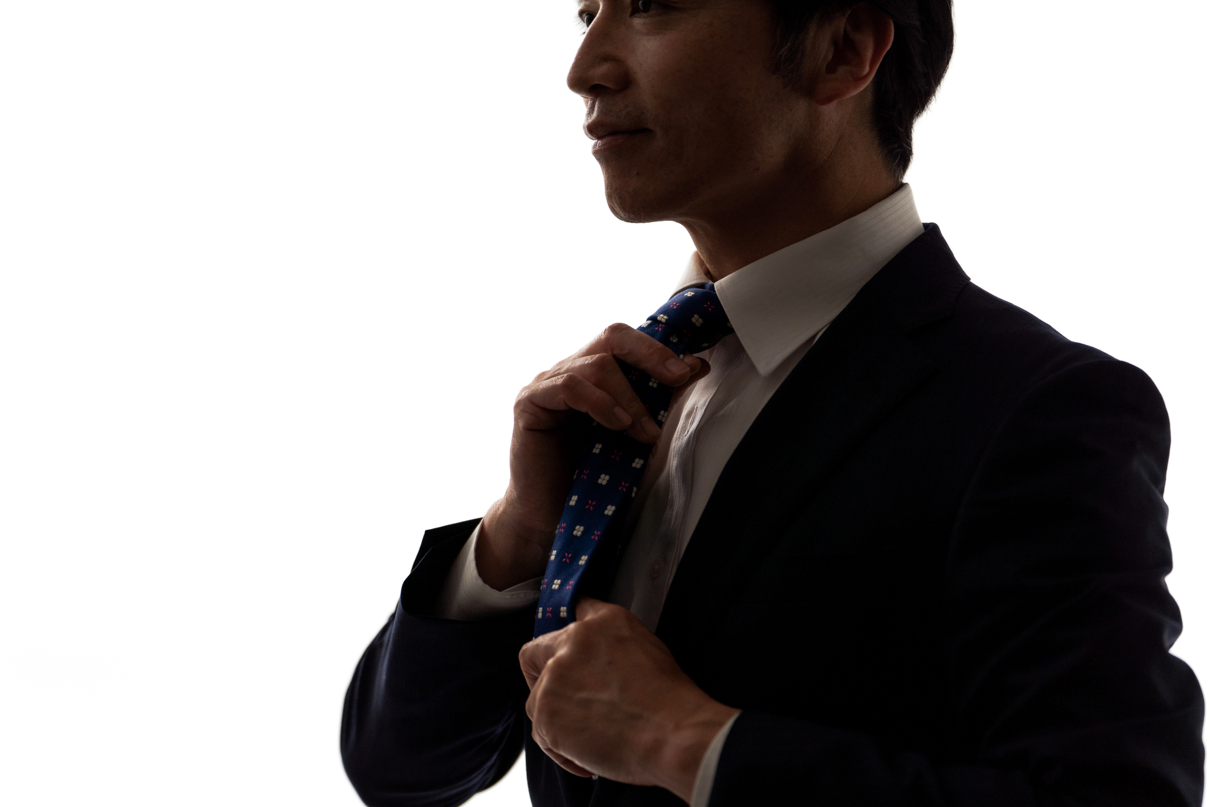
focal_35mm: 99
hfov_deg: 20.6
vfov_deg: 13.8
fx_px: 3327
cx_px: 605
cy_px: 404
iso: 400
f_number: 2.8
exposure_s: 1/160
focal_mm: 99
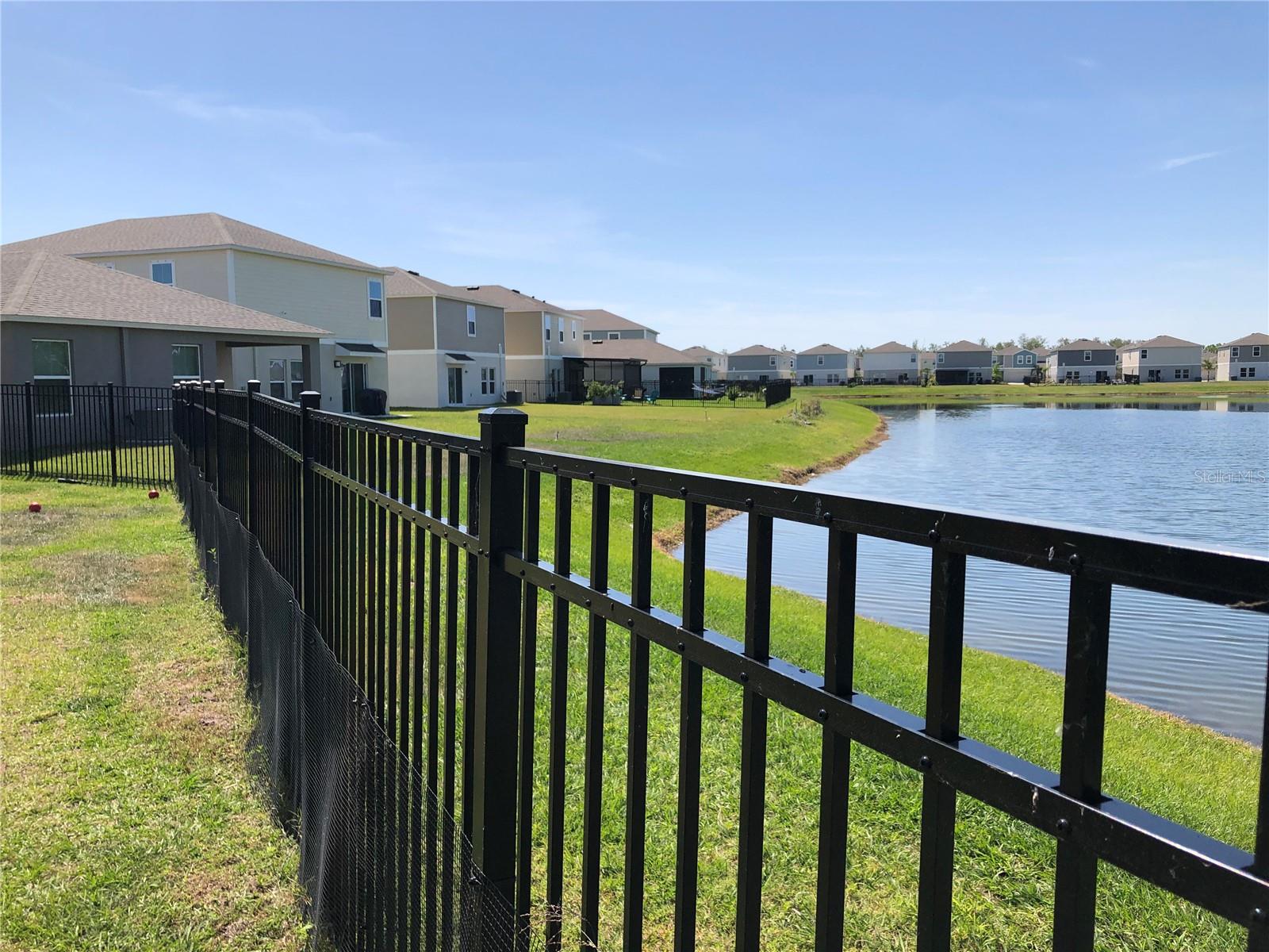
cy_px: 476
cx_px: 634
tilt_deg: -7.1
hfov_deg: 63.4
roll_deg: +0.5
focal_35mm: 28
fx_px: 1026
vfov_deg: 49.7
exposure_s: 1/2288
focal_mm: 3.99
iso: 20
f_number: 1.8
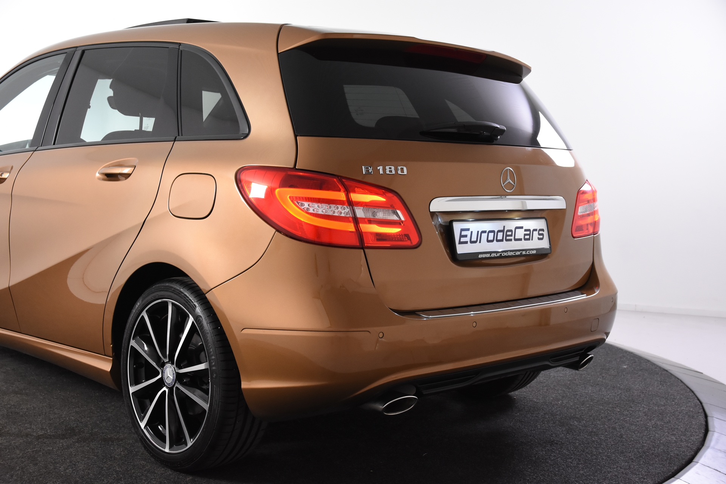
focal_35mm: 46
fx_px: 938
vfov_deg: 28.9
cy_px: 242
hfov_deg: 42.3
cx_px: 363
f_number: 5.6
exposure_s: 1/50
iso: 1600
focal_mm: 31
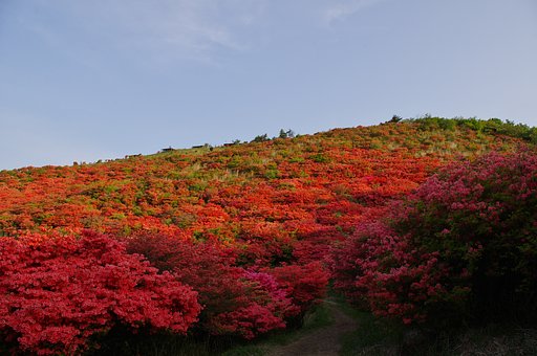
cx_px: 268
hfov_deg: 67.4
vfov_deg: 47.8
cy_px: 178
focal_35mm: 27
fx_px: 402
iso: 200
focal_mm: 18
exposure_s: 1/80
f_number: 11
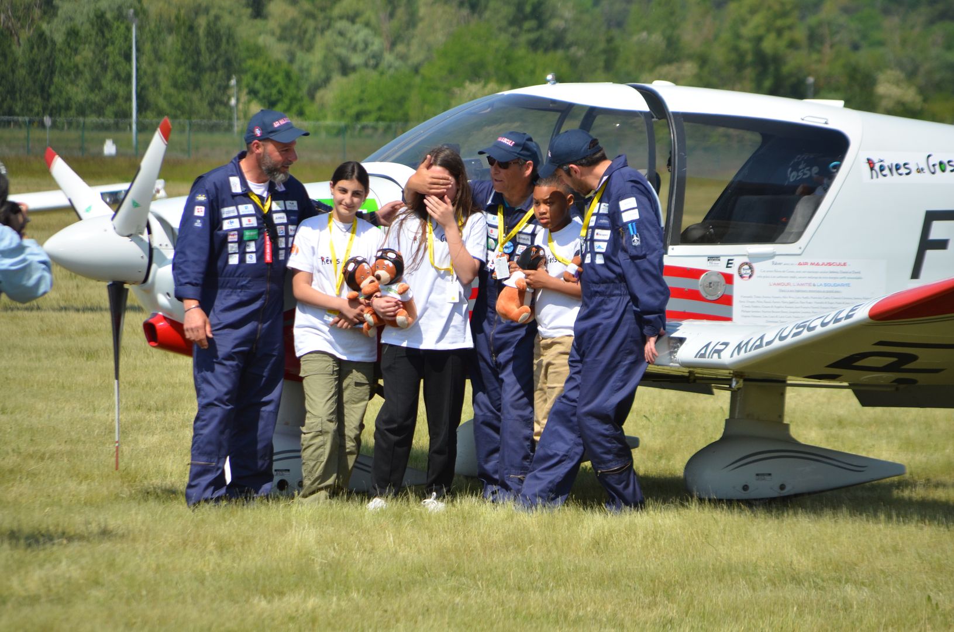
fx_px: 7933
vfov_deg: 4.6
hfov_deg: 6.9
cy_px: 316
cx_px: 477
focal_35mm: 300
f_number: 6.3
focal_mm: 200
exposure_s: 1/2000
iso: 400
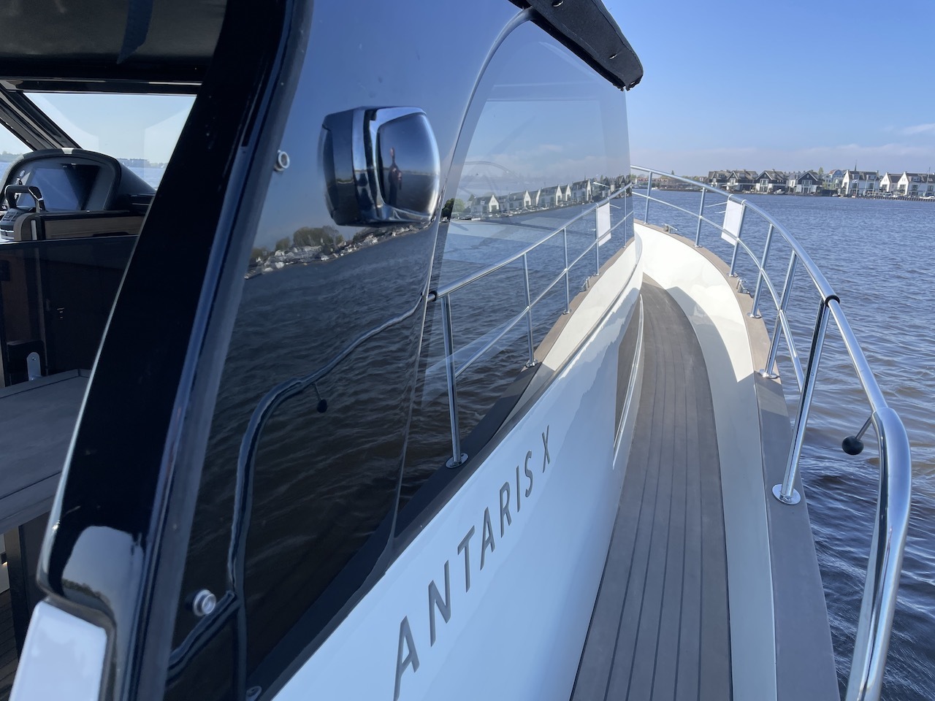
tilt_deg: -14.0
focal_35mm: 26
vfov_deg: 53.1
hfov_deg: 67.3
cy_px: 350
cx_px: 468
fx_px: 702
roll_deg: -1.5
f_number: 1.6
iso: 32
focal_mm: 4.2
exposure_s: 1/1350
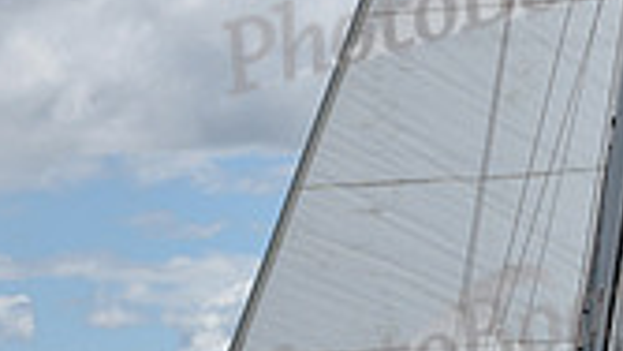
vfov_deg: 4.7
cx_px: 944
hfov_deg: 8.3
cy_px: 484
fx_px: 4213
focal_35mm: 255
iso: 250
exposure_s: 1/800
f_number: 10
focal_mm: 70
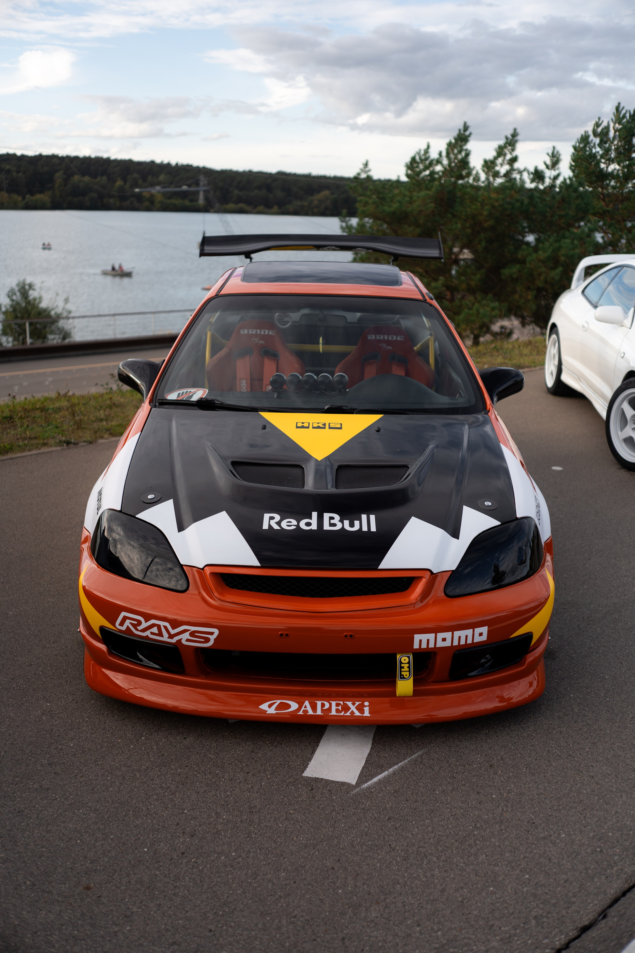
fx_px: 926
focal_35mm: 35
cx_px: 318
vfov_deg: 54.4
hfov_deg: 37.9
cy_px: 476
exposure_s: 1/1250
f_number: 2.2
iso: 100
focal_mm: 35
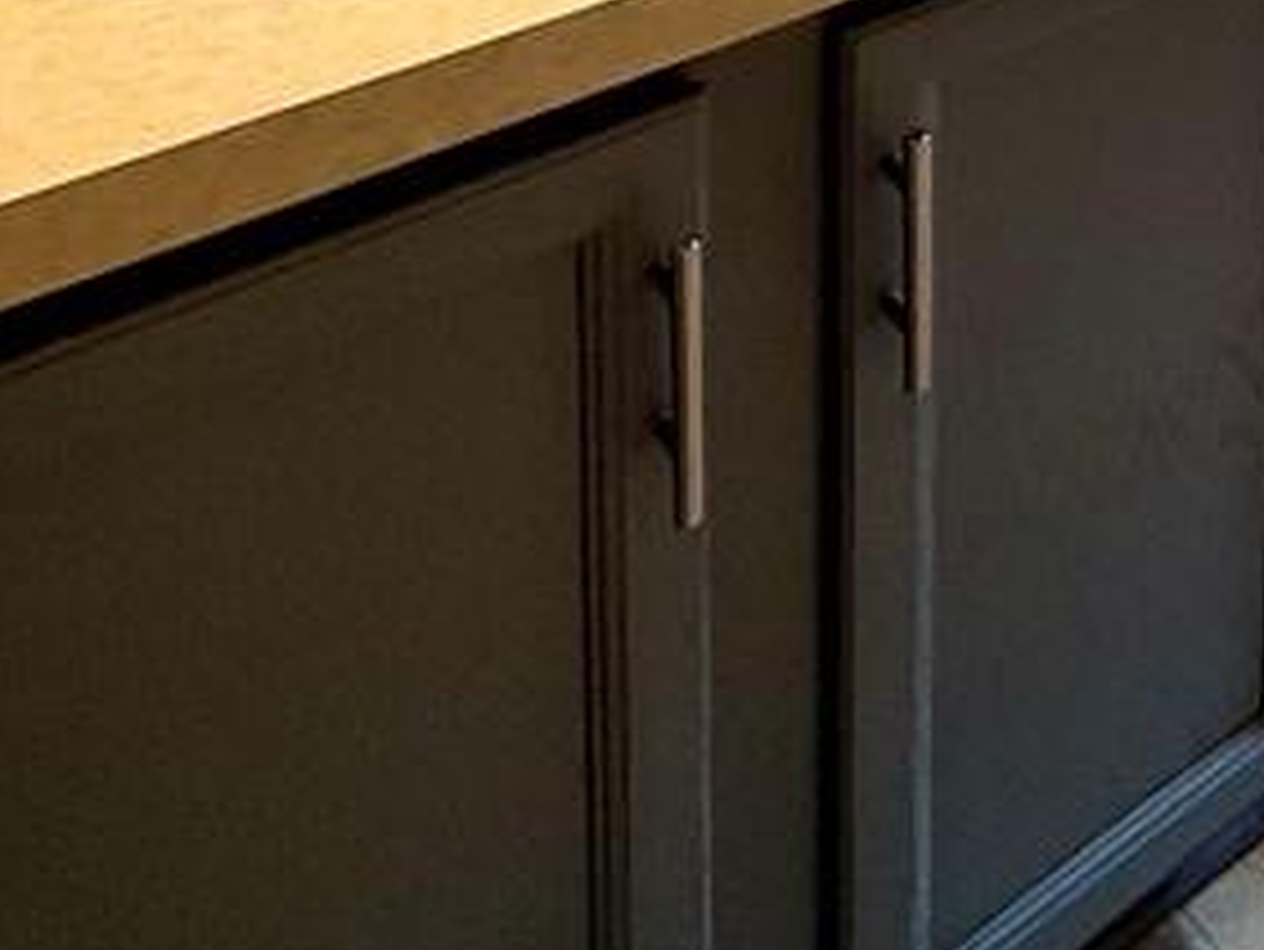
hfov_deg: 29.8
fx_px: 1863
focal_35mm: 51
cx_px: 1651
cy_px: -747
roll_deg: -4.7
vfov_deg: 20.5
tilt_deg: -7.8
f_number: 2.2
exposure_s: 1/120
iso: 160
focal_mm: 2.22
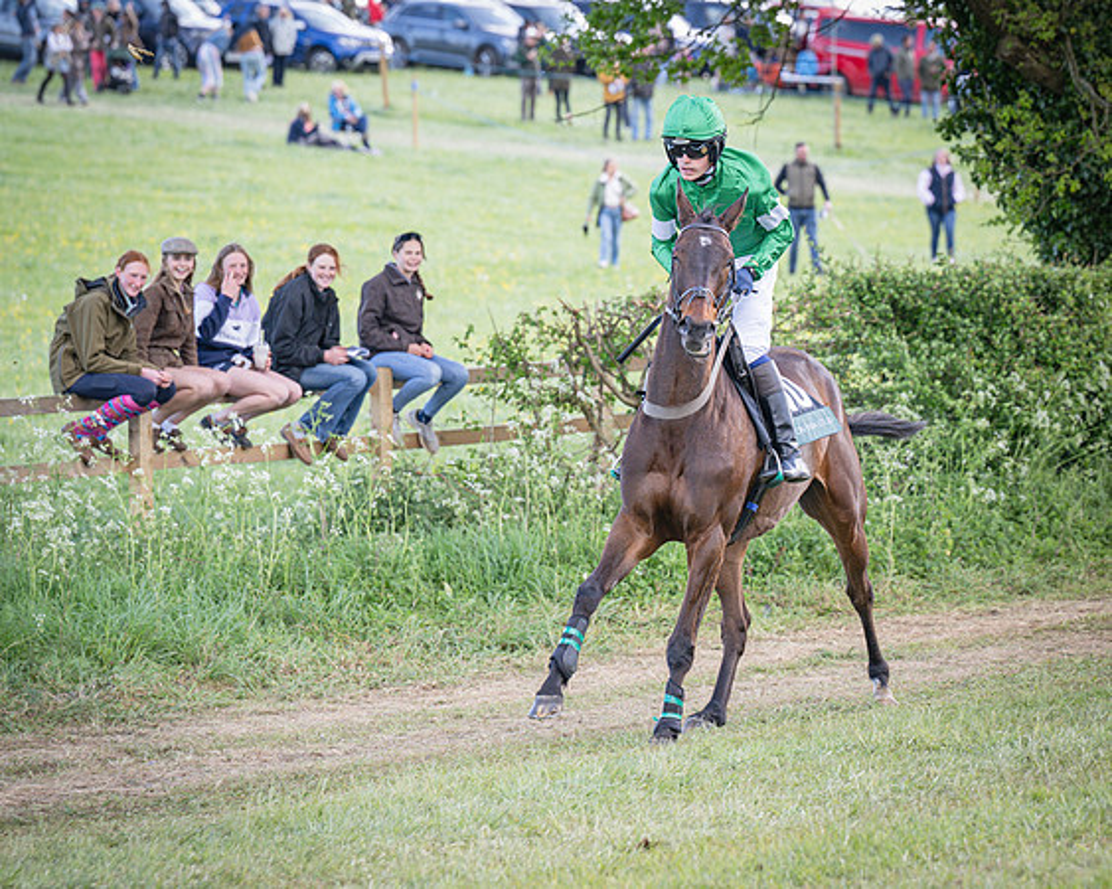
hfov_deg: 9.4
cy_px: 437
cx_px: 738
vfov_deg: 7.5
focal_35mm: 206
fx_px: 6790
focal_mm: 140
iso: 400
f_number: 4
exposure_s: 1/640
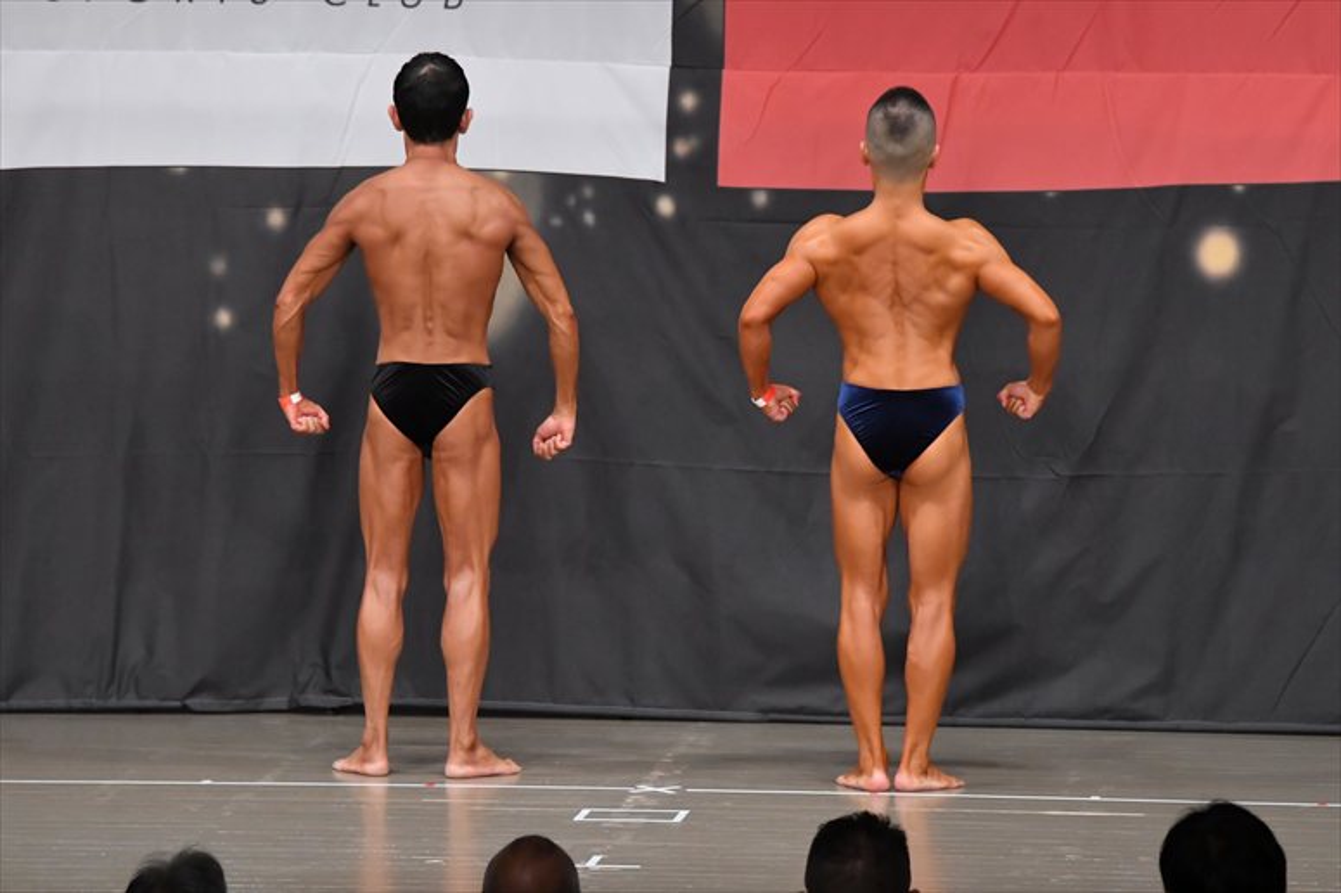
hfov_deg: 9.5
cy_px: 446
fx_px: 8079
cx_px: 670
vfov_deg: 6.3
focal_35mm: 217
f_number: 5.6
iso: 5000
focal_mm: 145
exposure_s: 1/400
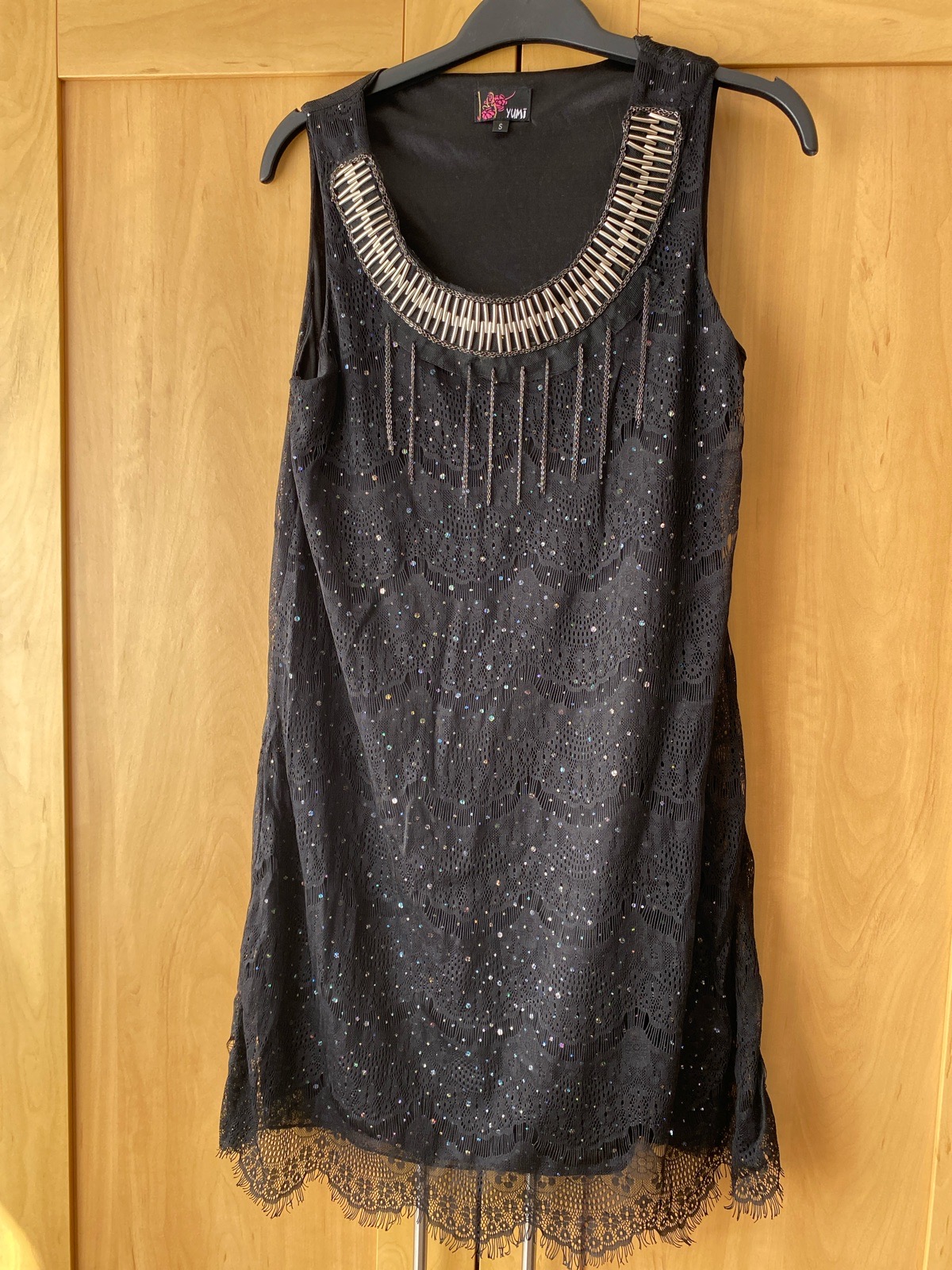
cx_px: 476
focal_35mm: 26
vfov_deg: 67.3
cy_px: 635
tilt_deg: -5.2
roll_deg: -0.6
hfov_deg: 53.1
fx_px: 953
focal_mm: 4.25
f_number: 1.8
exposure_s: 1/121
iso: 80
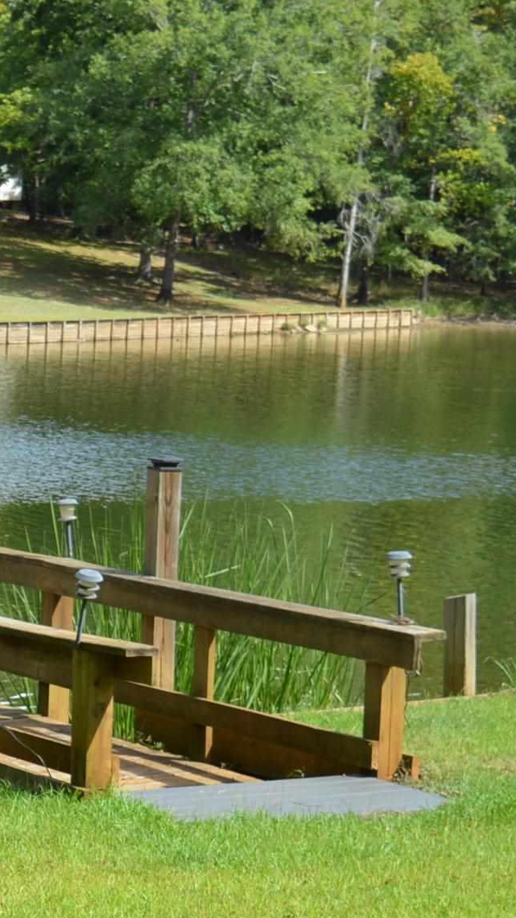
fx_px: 3124
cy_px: 773
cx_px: -555
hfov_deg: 8.8
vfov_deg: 16.6
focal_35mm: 128
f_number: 7.1
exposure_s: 1/250
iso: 100
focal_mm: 31
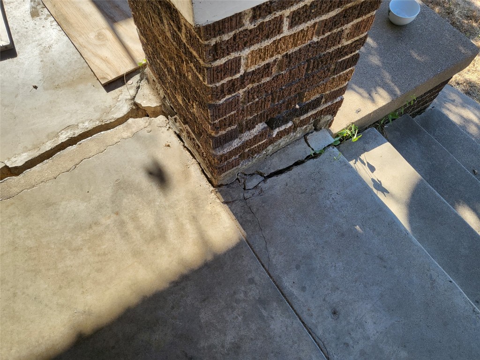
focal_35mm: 26
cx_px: 240
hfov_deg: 67.3
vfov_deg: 53.1
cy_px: 180
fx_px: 361
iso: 50
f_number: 1.8
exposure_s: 1/902
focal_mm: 4.25
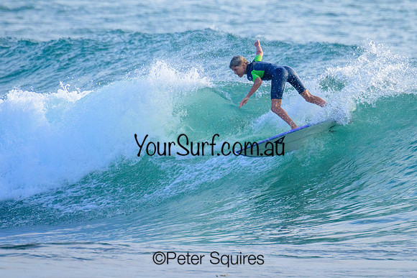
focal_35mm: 1096
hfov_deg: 1.9
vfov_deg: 1.3
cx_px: 231
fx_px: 12695
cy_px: 114
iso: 2500
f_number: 13
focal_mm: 800
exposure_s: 1/2000
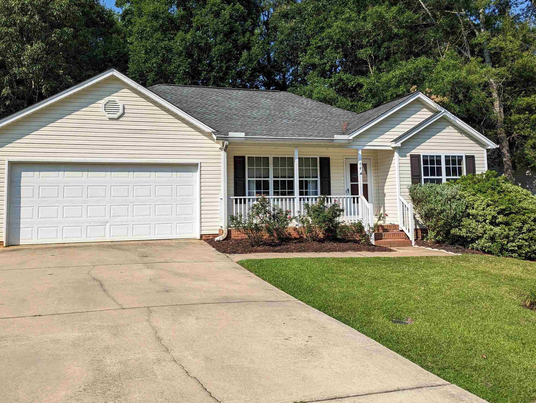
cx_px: 257
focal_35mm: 31
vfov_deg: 45.2
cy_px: 155
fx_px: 481
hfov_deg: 58.3
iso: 44
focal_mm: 6.81
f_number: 1.85
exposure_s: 1/2762
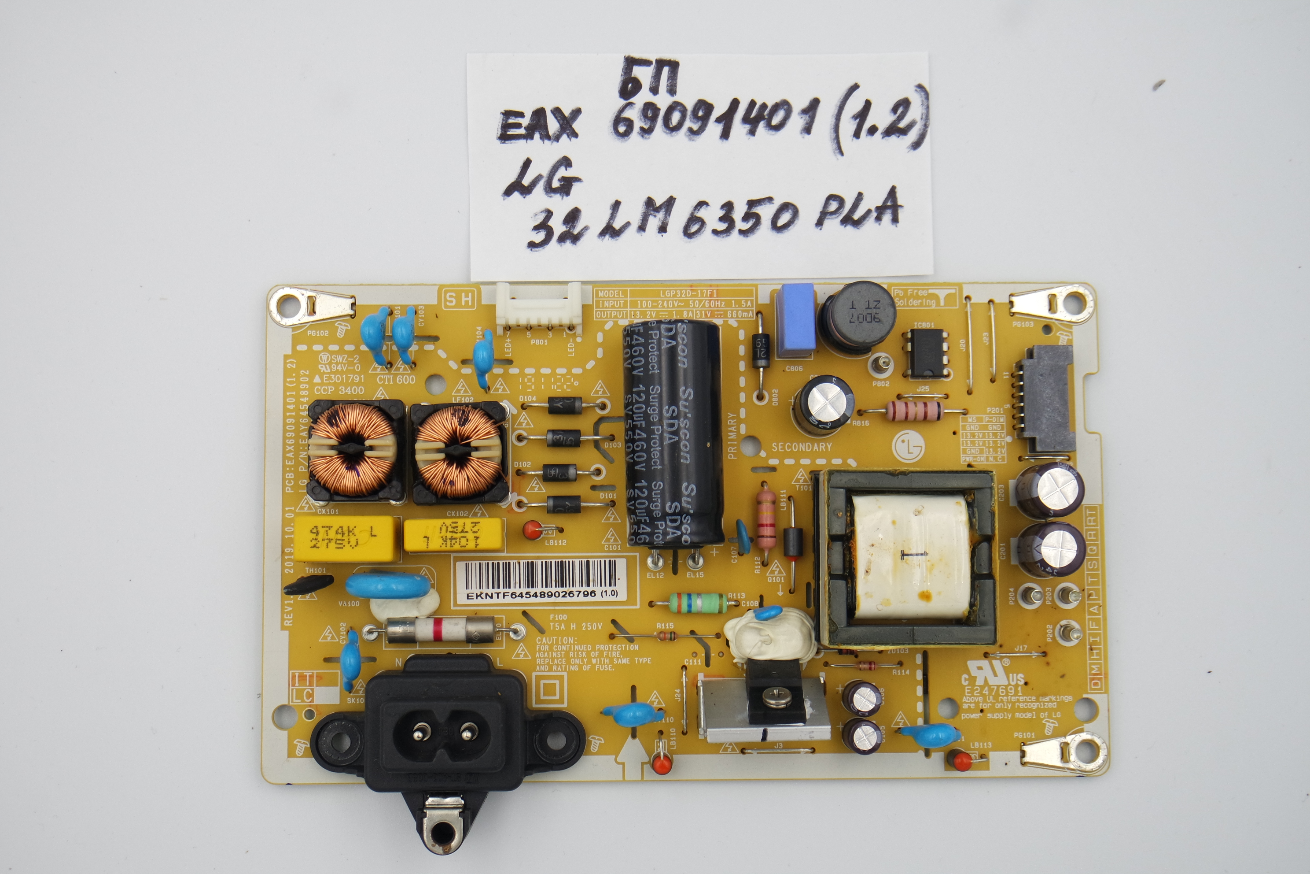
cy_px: 437
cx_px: 655
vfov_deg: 28.1
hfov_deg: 41.1
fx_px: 1747
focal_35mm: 48
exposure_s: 1/125
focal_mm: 18
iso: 160
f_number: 4.5
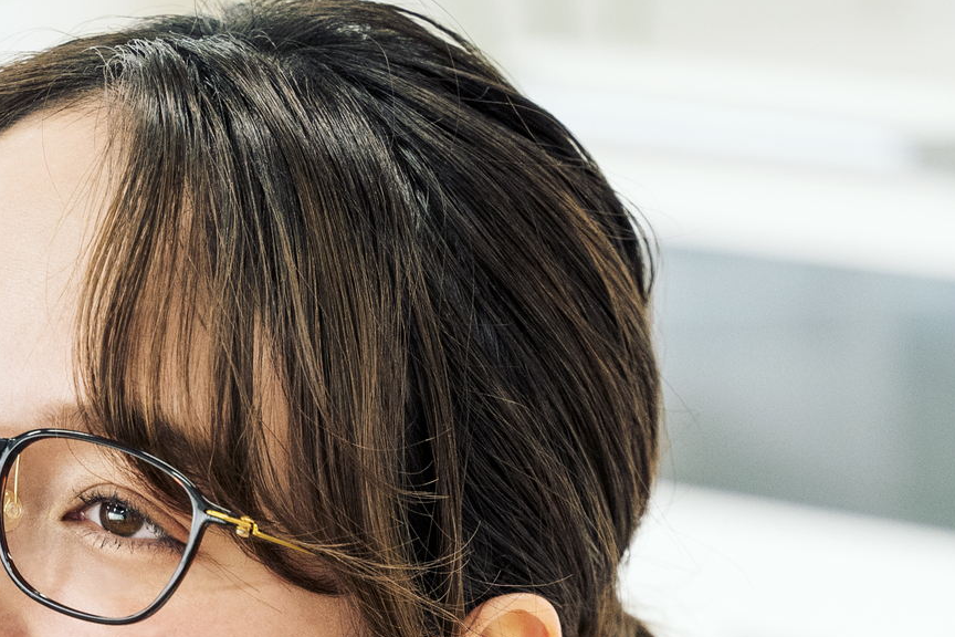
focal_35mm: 486
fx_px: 12891
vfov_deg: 2.8
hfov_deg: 4.2
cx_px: -145
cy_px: 1400
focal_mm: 105
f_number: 2.8
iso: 500
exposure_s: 1/200
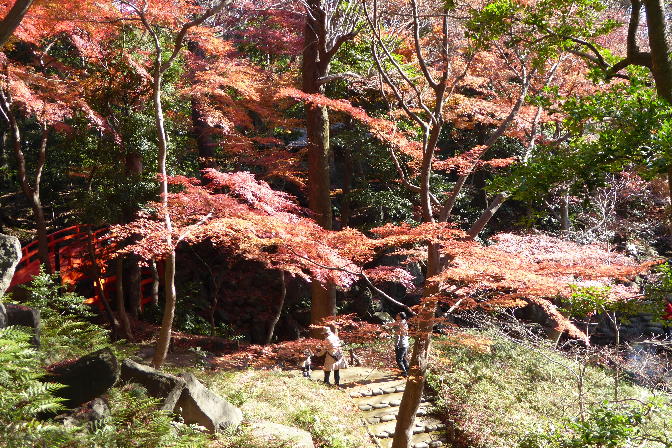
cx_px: 403
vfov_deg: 31.2
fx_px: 803
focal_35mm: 43
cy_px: 215
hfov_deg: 45.2
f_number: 3.6
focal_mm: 5.8
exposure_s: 1/100
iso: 100
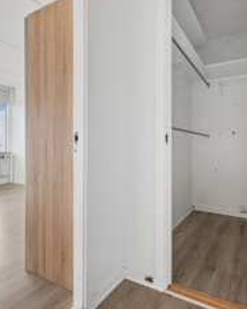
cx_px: 121
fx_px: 210
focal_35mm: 23
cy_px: 146
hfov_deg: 60.8
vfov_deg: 72.6
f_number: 10
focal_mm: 14
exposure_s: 1/100
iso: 250
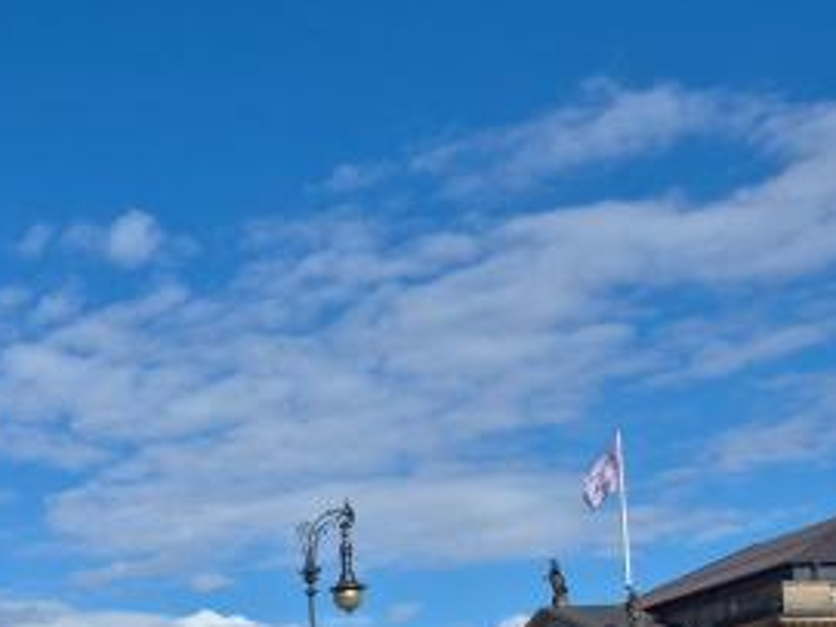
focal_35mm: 68
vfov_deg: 19.9
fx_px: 1642
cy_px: 806
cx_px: -383
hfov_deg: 23.5
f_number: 1.8
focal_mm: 5.4
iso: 25
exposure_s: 1/2896
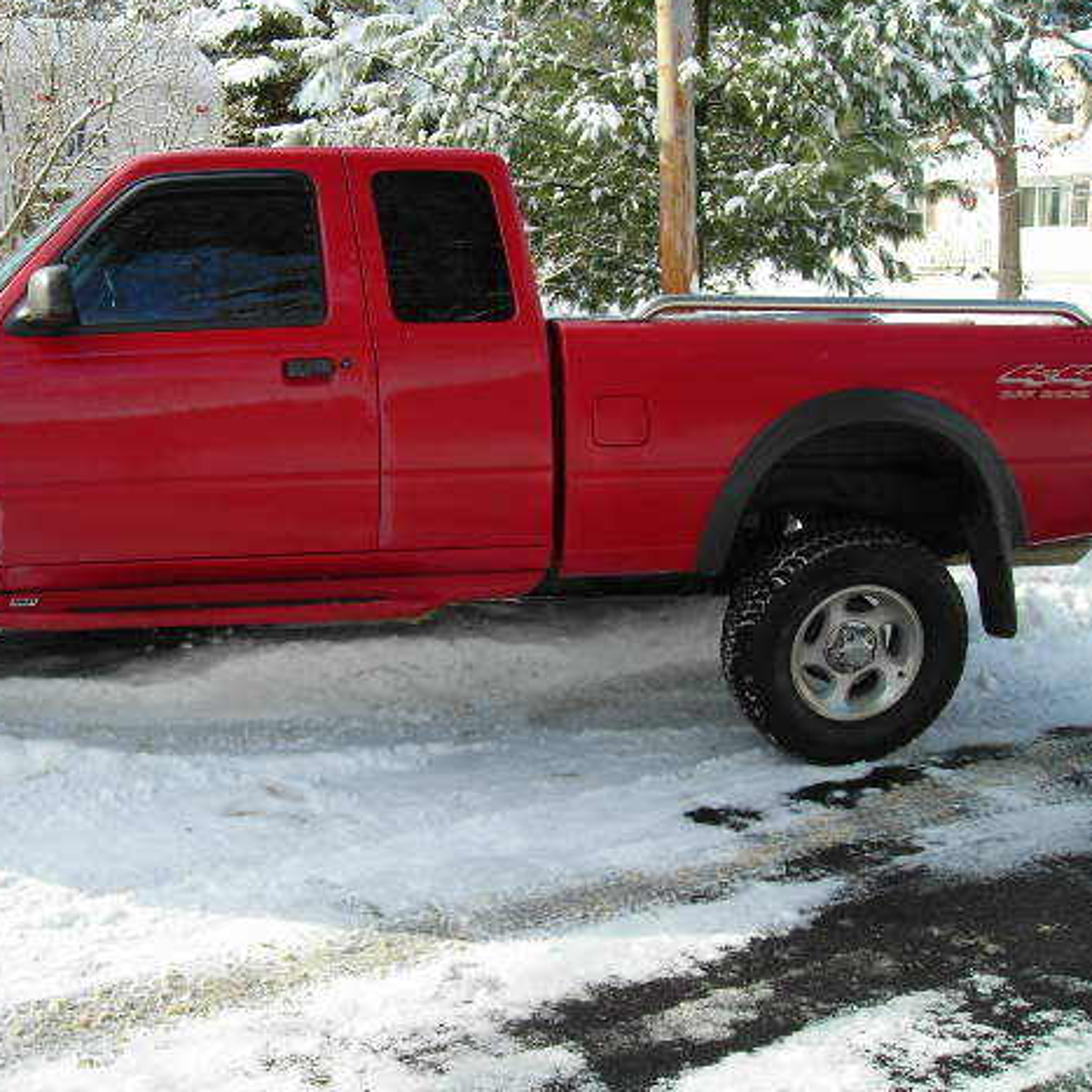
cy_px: 550
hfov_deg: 36.6
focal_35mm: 46
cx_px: 416
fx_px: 1642
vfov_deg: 36.8
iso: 50
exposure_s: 1/243
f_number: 3.2
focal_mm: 6.3
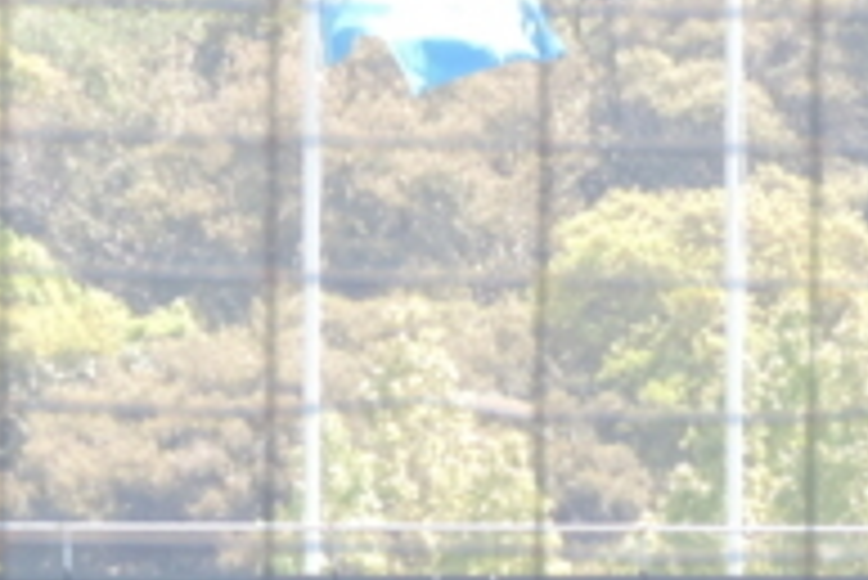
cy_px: 1322
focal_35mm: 968
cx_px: -90
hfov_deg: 2.1
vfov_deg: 1.4
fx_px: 23356
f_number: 4.6
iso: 200
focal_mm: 40.1
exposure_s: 1/200
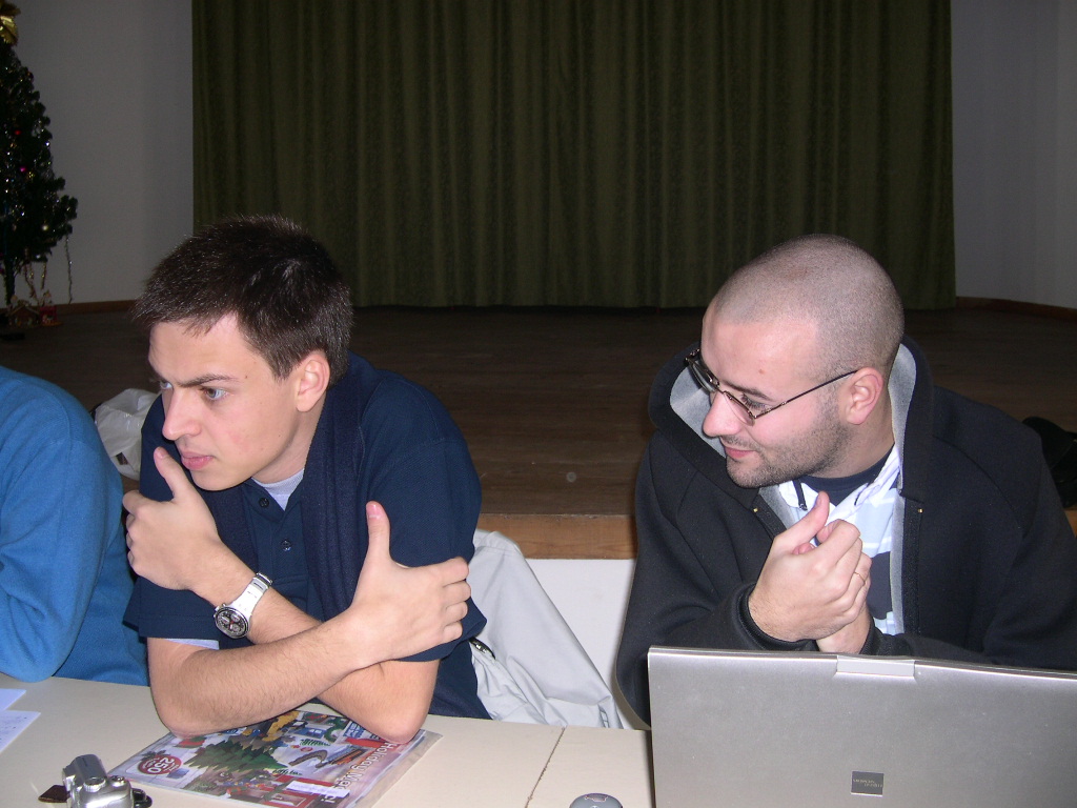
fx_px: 1182
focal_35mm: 38
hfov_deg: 49.0
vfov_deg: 37.7
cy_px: 404
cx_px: 538
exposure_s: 1/60
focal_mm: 8
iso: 100
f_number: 2.8
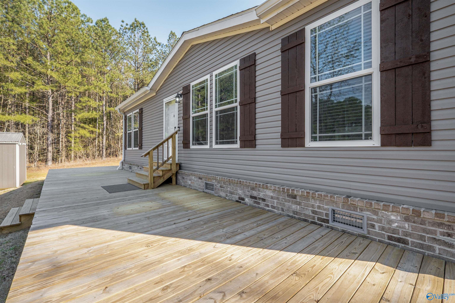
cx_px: 228
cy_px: 152
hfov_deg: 100.4
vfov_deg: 77.3
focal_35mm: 15
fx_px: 190
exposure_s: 1/250
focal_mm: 10
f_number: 8
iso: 800
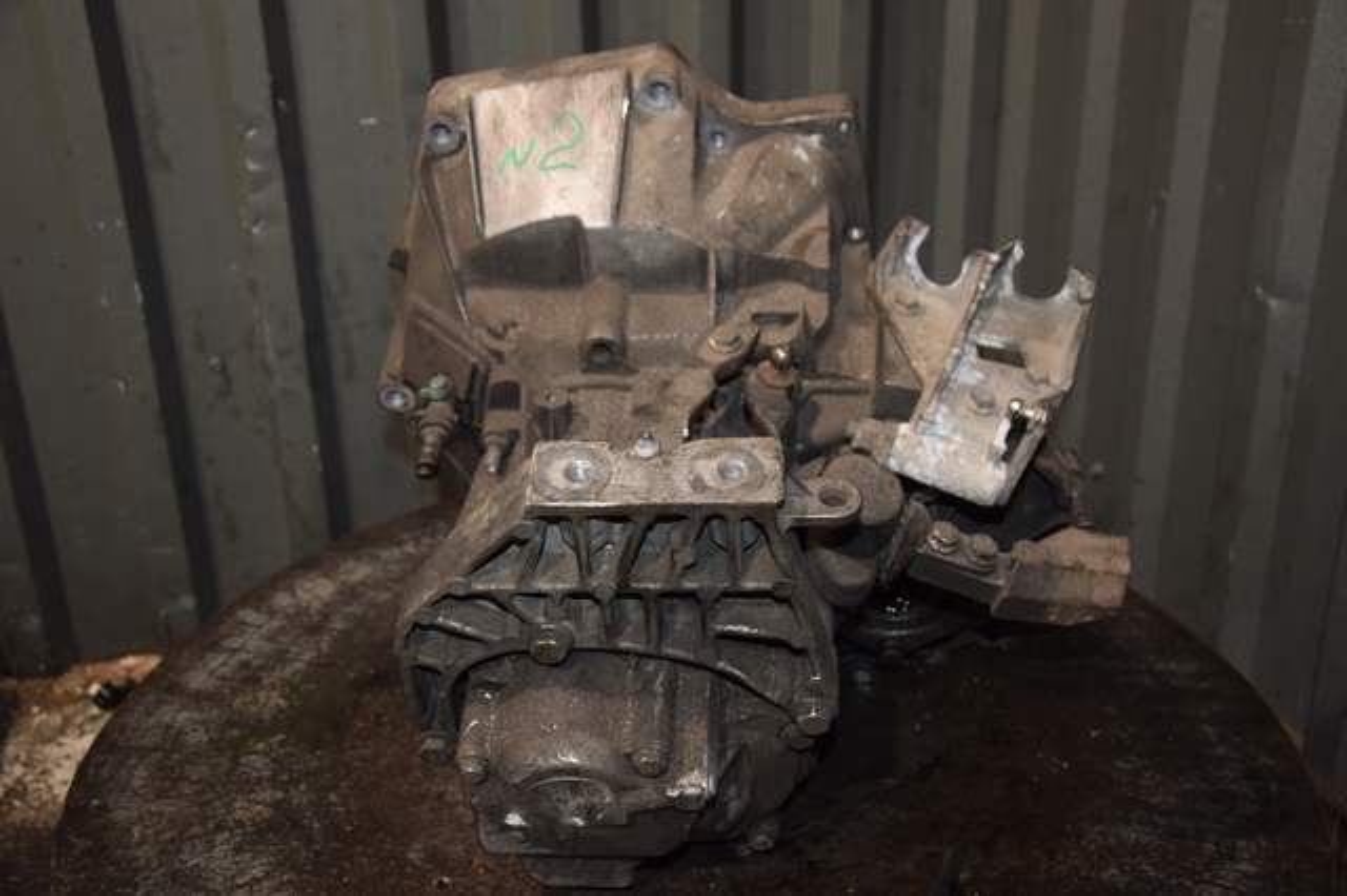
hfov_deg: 51.3
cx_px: 674
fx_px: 1402
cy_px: 448
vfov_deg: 35.5
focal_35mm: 38
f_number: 5
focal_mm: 25
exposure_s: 1/60
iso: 800
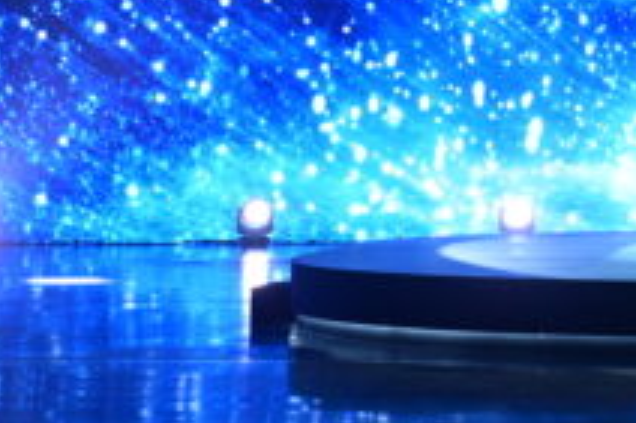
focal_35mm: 157
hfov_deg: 12.6
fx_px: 2771
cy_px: -148
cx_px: 891
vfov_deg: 8.6
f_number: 7.1
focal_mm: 52
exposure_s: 1/160
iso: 2000
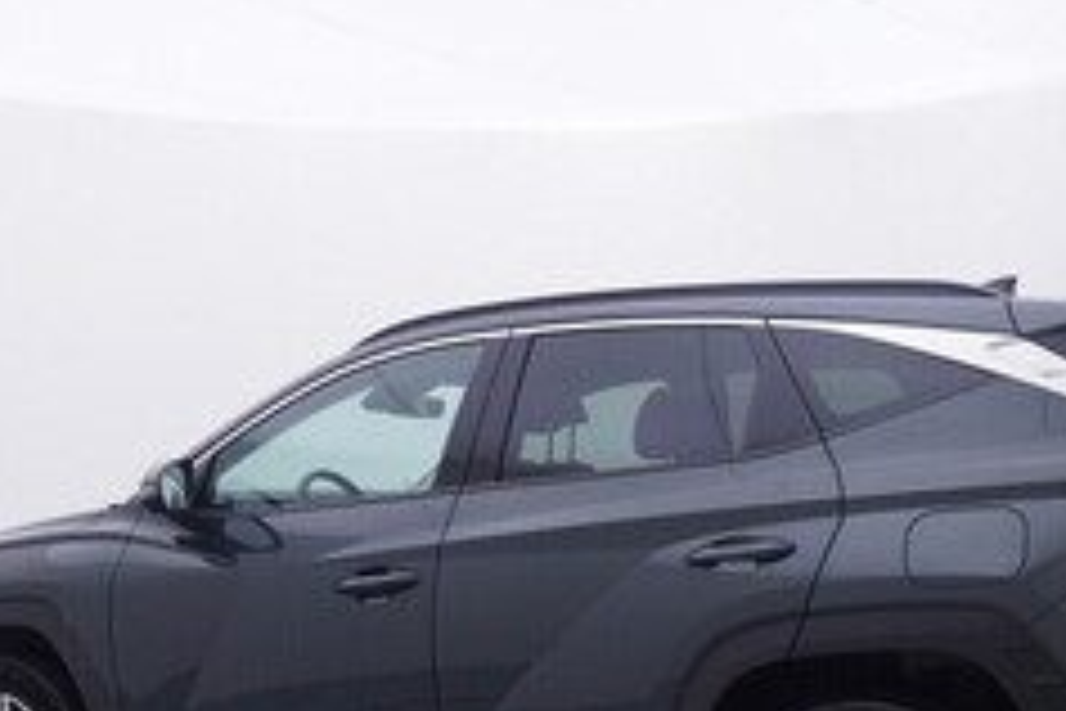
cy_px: 655
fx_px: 1544
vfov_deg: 25.1
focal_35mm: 52
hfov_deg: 38.1
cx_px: 537
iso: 200
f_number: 5
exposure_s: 1/80
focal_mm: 15
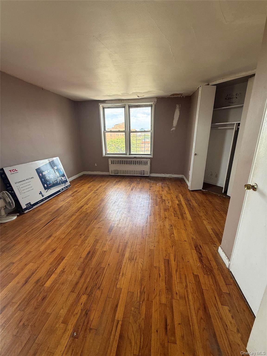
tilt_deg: -15.9
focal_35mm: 14
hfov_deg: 85.7
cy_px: 178
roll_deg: +0.3
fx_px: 144
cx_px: 134
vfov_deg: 102.1
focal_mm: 2.22
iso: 64
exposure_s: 1/114
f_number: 2.2
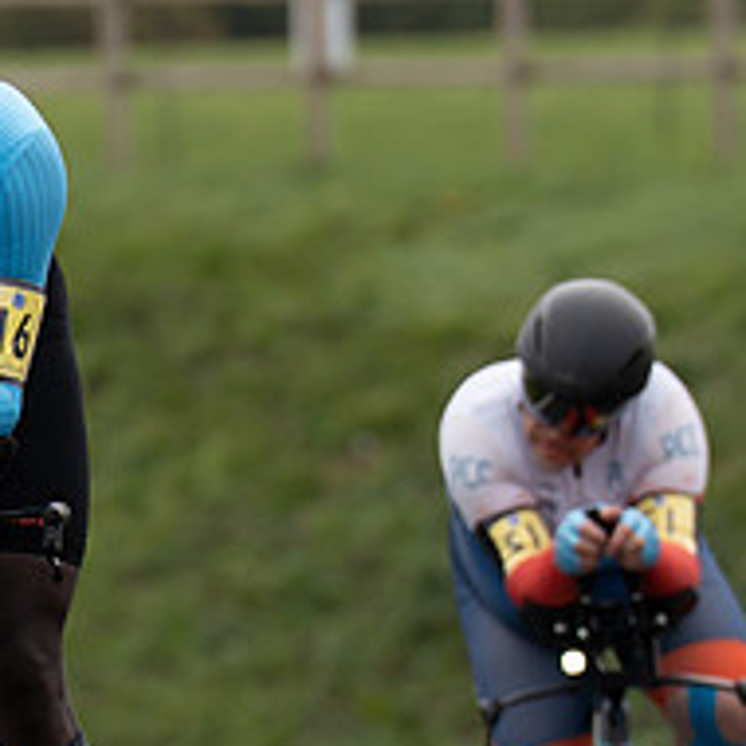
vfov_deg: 1.6
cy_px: 799
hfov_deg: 1.6
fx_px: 26357
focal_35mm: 1081
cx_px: -178
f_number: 4
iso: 200
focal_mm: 197
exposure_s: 1/800
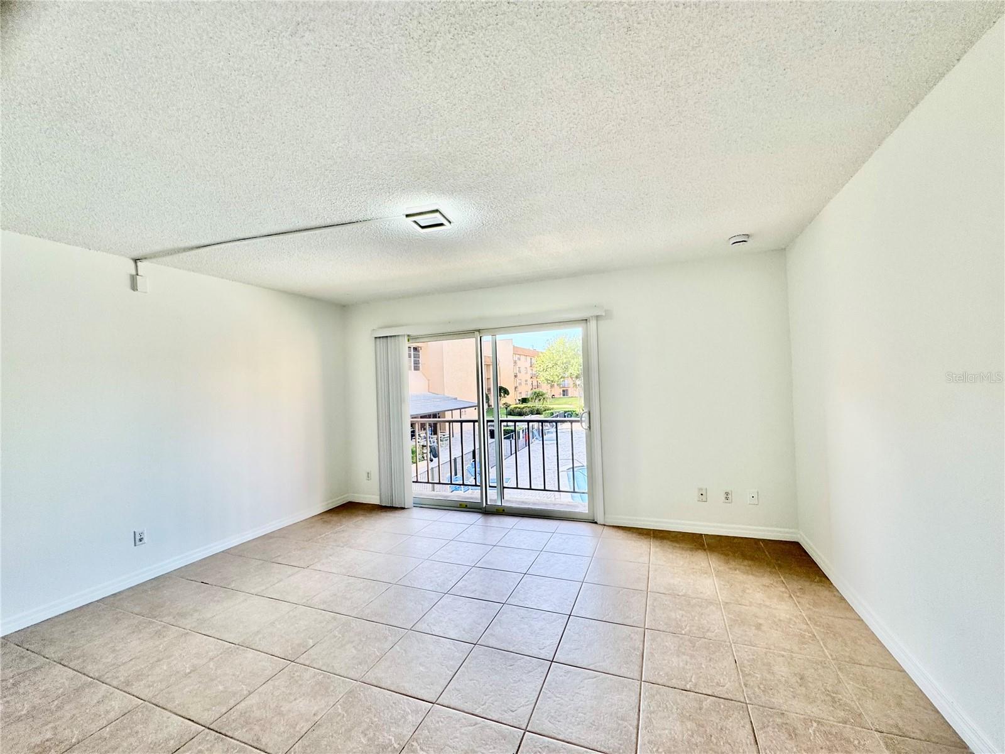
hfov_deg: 102.1
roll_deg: +2.4
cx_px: 502
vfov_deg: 85.7
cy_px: 377
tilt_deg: +1.0
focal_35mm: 14
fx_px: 406
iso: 40
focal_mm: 2.22
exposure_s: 1/125
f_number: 2.2
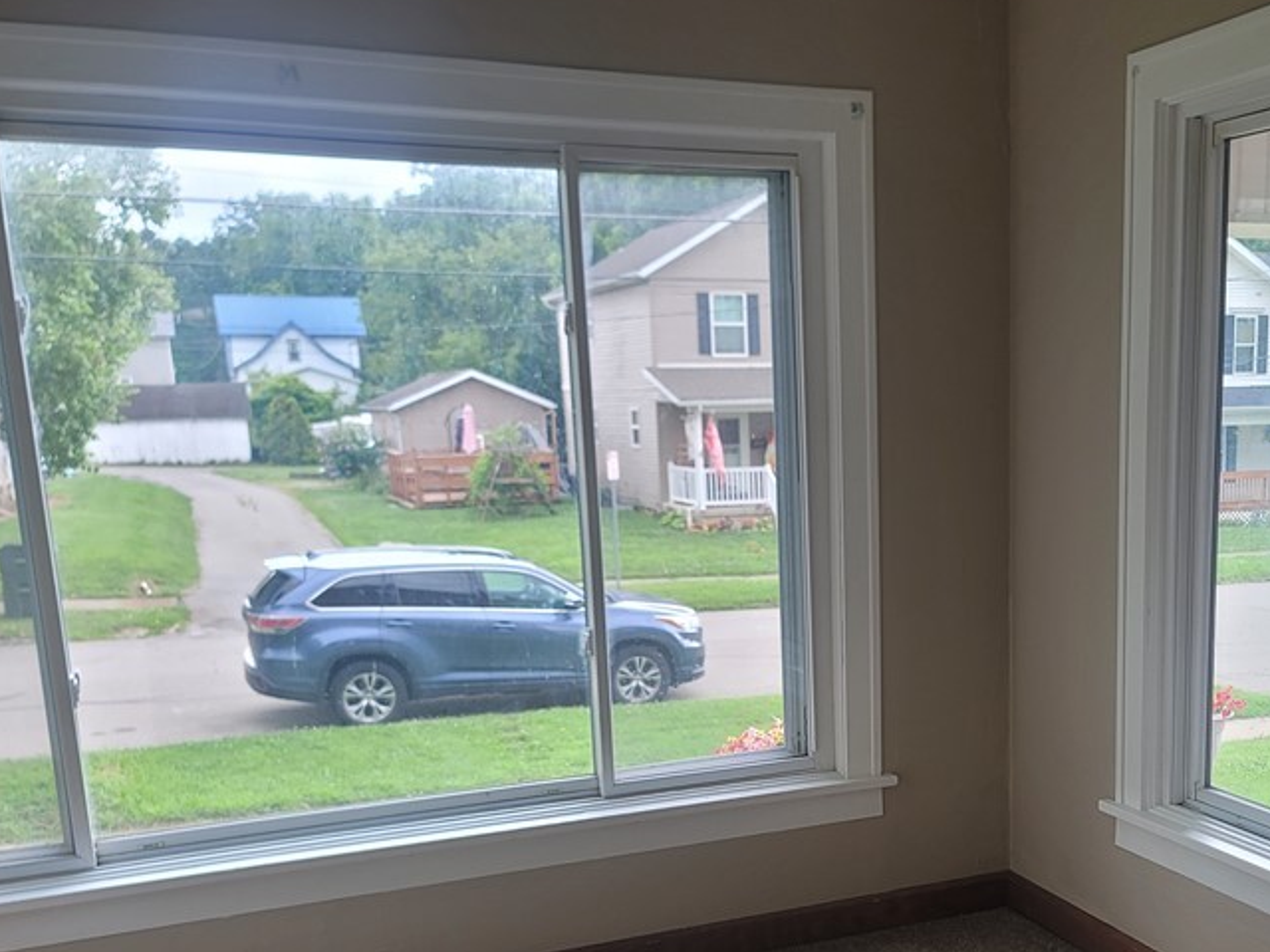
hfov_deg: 46.0
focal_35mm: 40
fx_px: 1468
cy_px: 668
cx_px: 851
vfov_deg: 35.4
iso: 64
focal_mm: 7
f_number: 1.8
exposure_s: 1/120
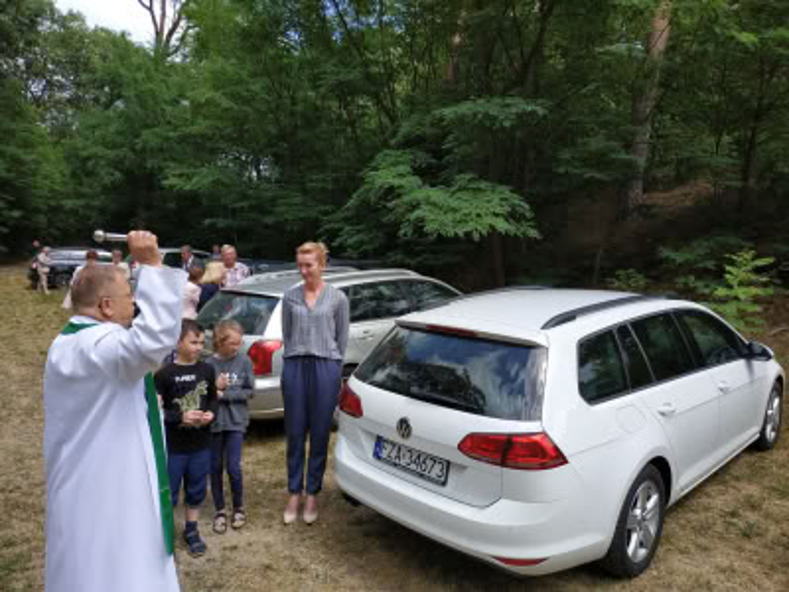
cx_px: 394
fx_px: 547
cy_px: 296
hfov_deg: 71.6
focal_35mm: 24
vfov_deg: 56.8
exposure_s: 1/1500
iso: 200
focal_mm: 3.94
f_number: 1.9
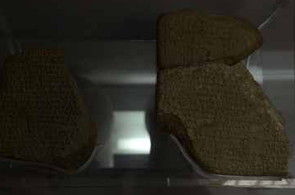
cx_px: 140
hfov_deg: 31.2
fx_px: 528
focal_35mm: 65
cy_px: 96
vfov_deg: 20.9
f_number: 6.3
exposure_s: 1/160
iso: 1000
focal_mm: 35
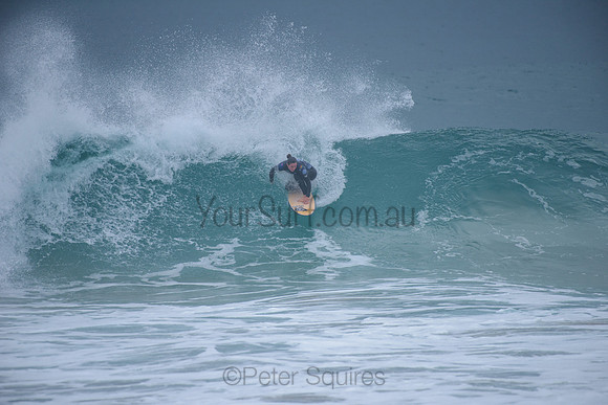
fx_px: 8446
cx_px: 304
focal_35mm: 500
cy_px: 202
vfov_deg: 2.8
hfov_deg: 4.1
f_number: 5.6
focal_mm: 500
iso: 280
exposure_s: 1/2000
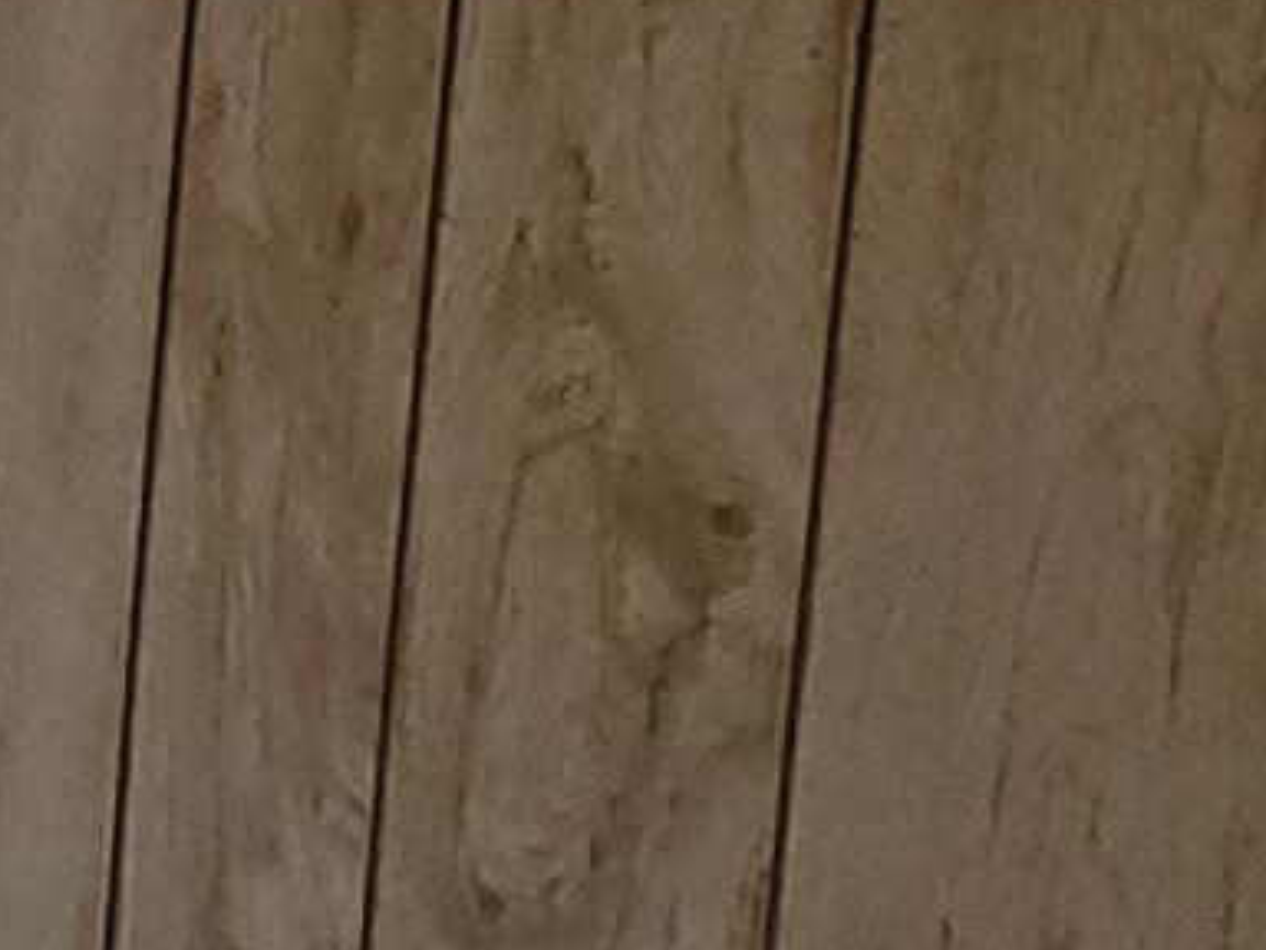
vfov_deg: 7.2
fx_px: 7424
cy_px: -610
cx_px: -3643
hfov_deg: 7.3
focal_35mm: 203
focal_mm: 5.4
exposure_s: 1/158
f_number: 1.8
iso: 40
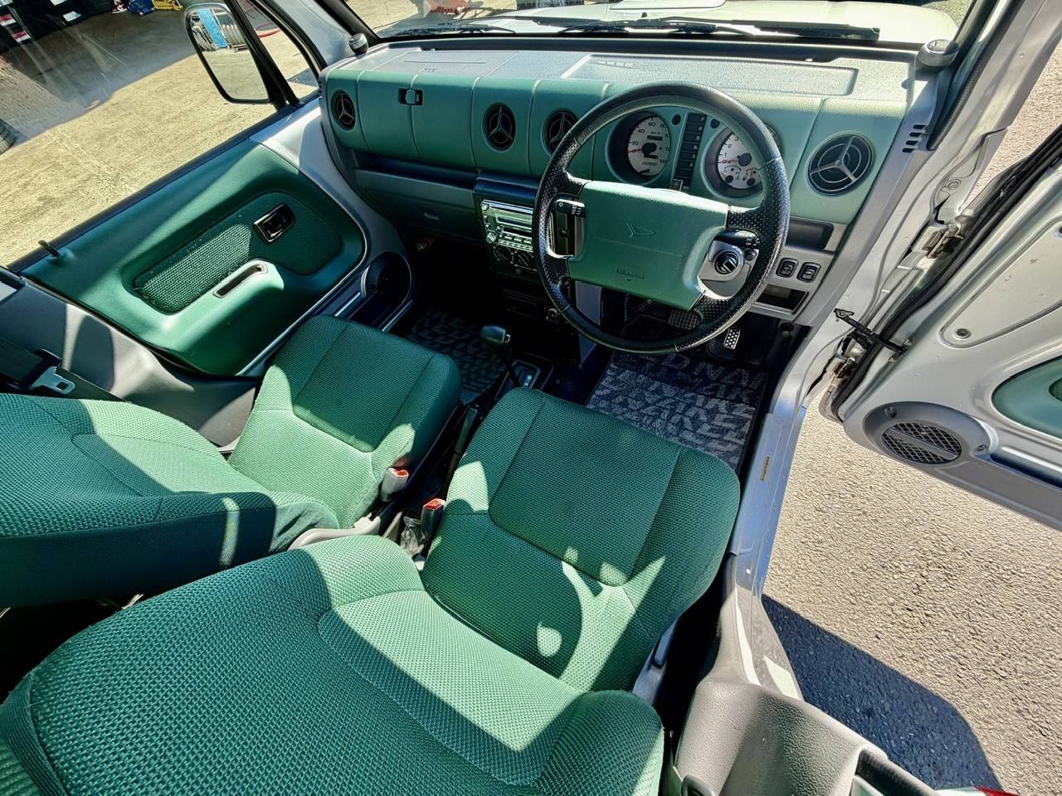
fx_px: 430
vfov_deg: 85.7
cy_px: 398
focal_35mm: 14
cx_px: 531
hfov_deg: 102.1
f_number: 2.2
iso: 40
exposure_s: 1/183
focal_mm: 2.22
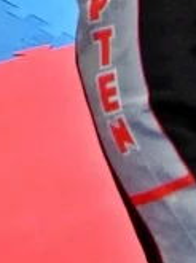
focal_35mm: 298
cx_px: 516
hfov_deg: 4.8
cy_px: -338
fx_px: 2259
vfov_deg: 6.4
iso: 2200
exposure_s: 1/1000
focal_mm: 34
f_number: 2.8
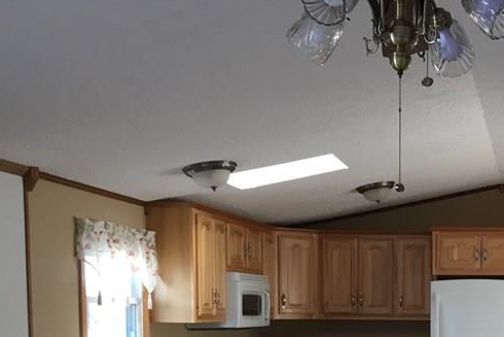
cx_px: 490
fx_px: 882
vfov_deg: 20.5
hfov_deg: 30.0
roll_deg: +0.0
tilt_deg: -4.2
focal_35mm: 63
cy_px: 381
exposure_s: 1/30
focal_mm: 4.15
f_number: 2.2
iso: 32
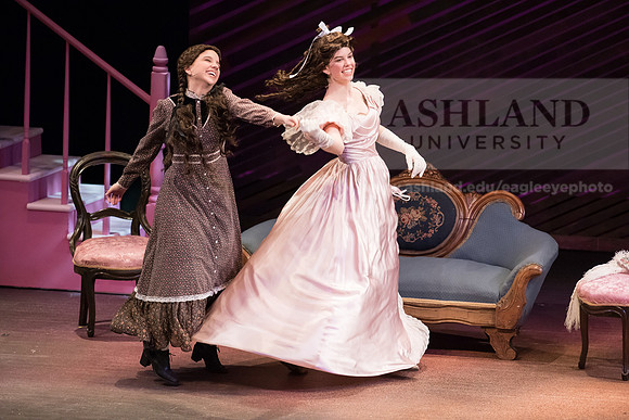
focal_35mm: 300
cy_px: 210
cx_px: 314
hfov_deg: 6.9
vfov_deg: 4.6
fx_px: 5243
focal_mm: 300
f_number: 4
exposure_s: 1/400
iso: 3200
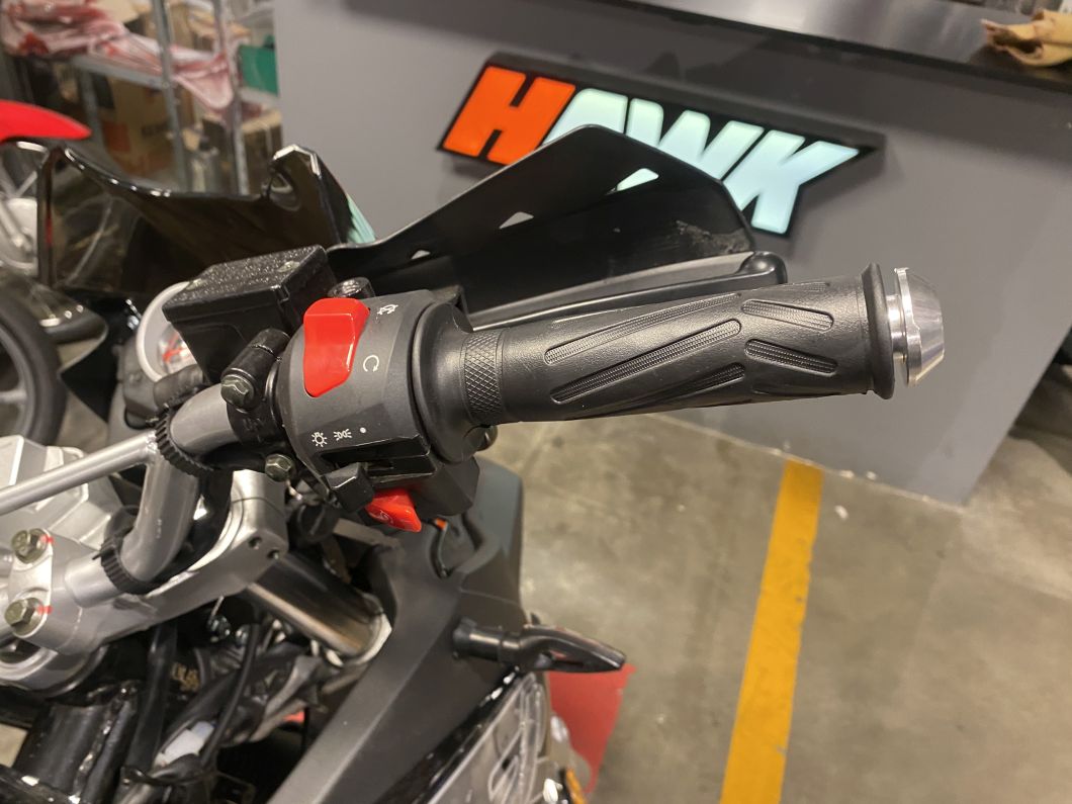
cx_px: 536
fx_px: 805
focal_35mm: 26
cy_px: 402
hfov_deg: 67.3
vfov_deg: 53.1
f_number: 1.8
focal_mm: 4.25
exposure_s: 1/50
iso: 320
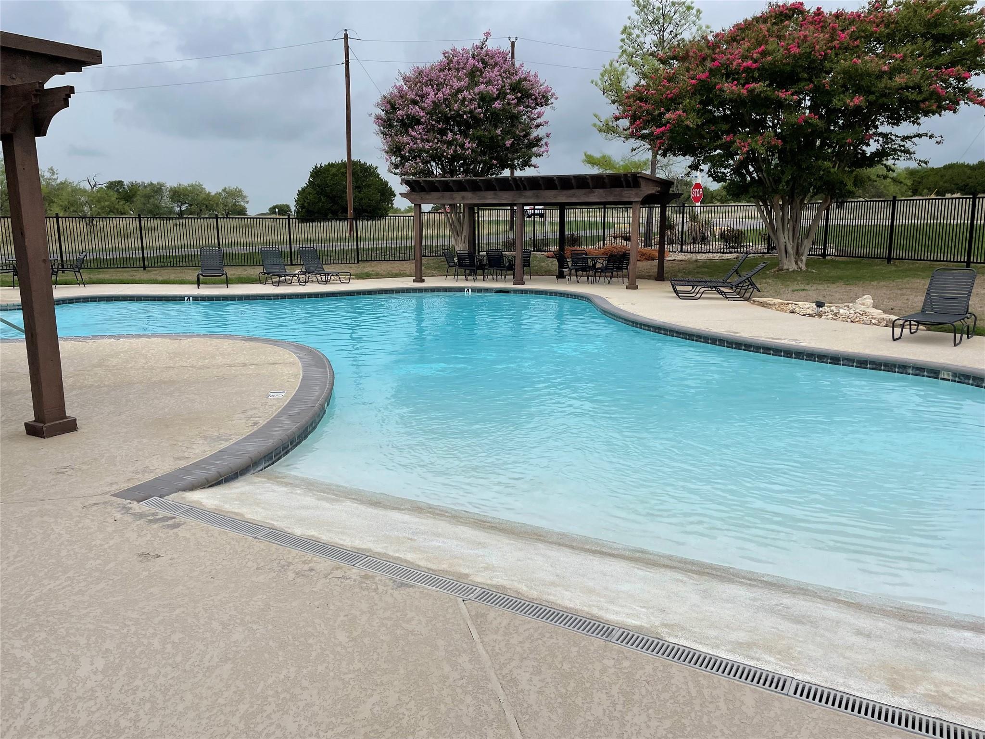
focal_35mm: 26
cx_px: 492
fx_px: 740
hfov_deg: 67.3
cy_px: 370
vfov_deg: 53.1
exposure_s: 1/4831
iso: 32
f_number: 1.6
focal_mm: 4.2
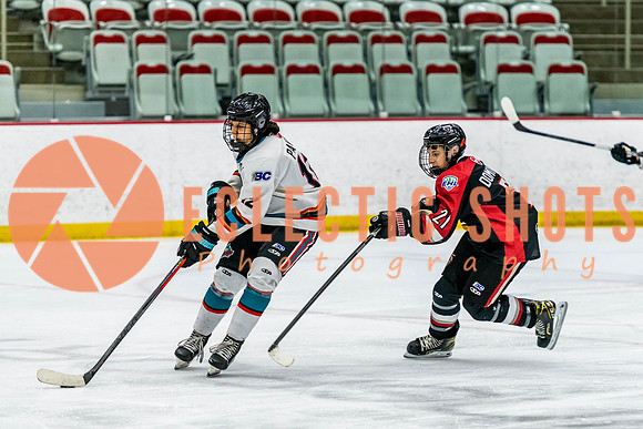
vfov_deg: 6.3
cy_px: 271
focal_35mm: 219
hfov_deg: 9.4
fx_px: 3914
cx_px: 430
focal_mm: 155
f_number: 2.8
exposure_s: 1/640
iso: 2000
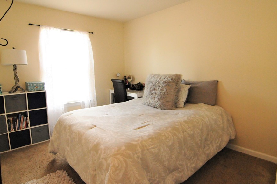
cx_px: 134
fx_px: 159
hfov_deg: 82.3
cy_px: 80
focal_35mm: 21
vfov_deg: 60.0
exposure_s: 1/200
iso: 3200
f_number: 4
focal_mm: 11
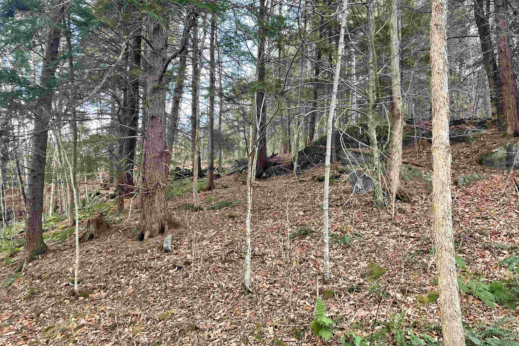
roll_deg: -2.1
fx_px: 404
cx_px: 262
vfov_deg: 46.3
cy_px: 149
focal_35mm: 28
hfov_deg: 65.5
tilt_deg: +8.0
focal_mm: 4.2
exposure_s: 1/121
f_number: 1.6
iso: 100
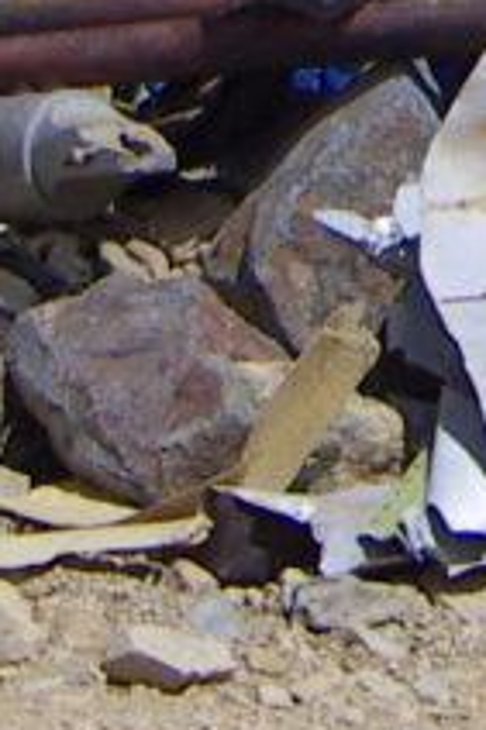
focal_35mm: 177
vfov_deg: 11.4
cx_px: 1003
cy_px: -169
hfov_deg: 7.4
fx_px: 3590
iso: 50
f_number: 6.7
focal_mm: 4.7
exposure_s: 1/500
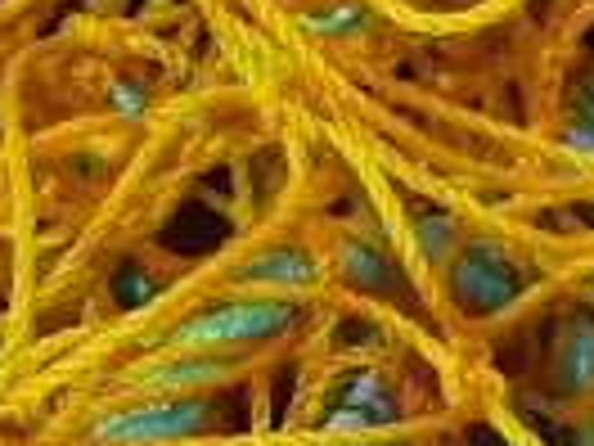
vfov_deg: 3.8
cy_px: -20
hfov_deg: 5.1
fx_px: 6641
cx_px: -252
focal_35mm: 387
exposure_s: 1/80
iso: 3200
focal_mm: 25
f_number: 4.5
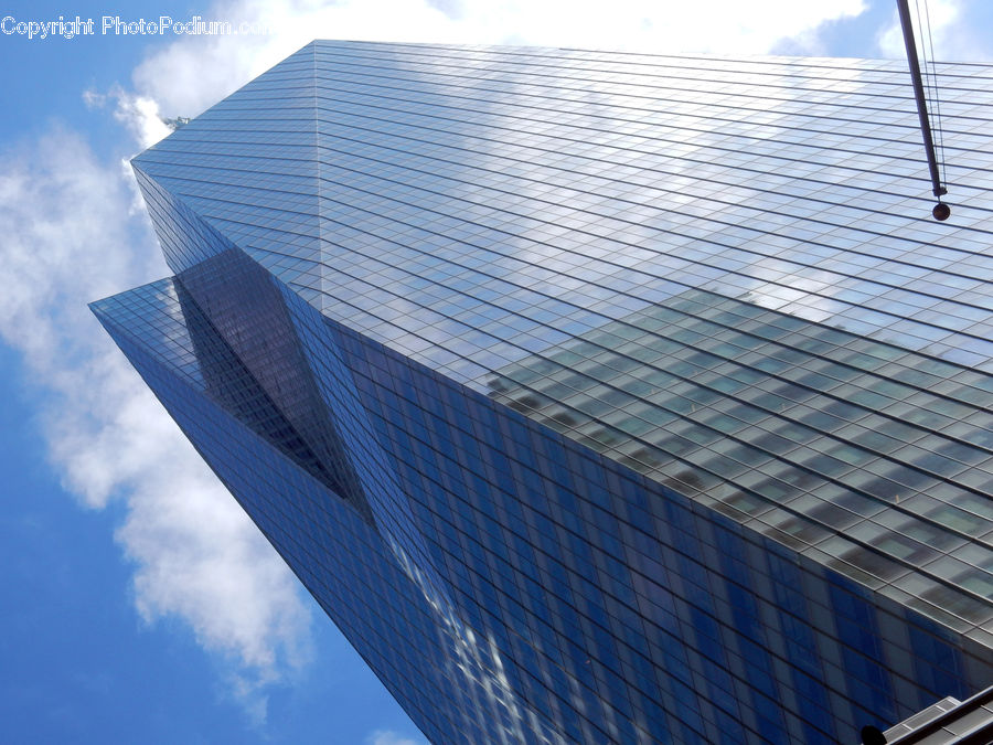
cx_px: 496
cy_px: 372
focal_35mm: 60
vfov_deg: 24.4
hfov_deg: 32.2
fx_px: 1721
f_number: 4.5
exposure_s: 1/800
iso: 125
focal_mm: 10.7
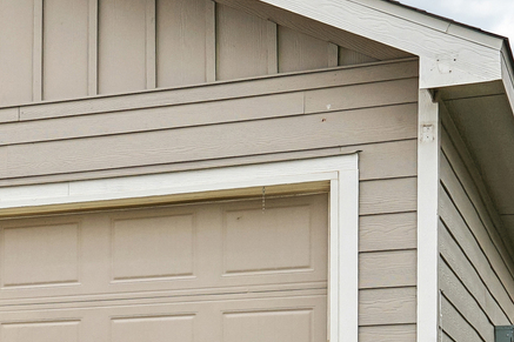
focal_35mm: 115
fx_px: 1641
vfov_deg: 11.9
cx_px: -221
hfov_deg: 16.5
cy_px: 284
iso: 200
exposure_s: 1/500
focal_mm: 31
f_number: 8
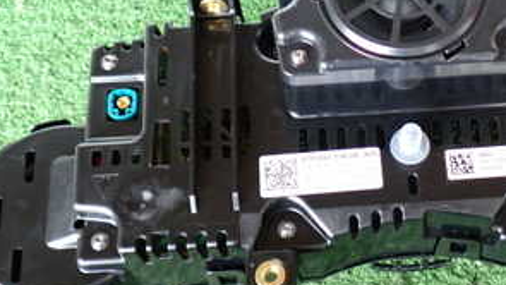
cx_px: 400
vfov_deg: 17.0
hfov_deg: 29.1
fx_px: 953
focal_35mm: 71
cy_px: 146
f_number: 2.4
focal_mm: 5.79
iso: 500
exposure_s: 1/30
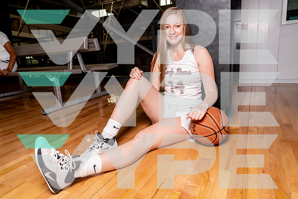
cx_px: 149
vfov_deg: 51.3
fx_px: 207
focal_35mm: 25
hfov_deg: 71.5
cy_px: 100
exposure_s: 1/125
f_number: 5.6
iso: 100
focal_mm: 25
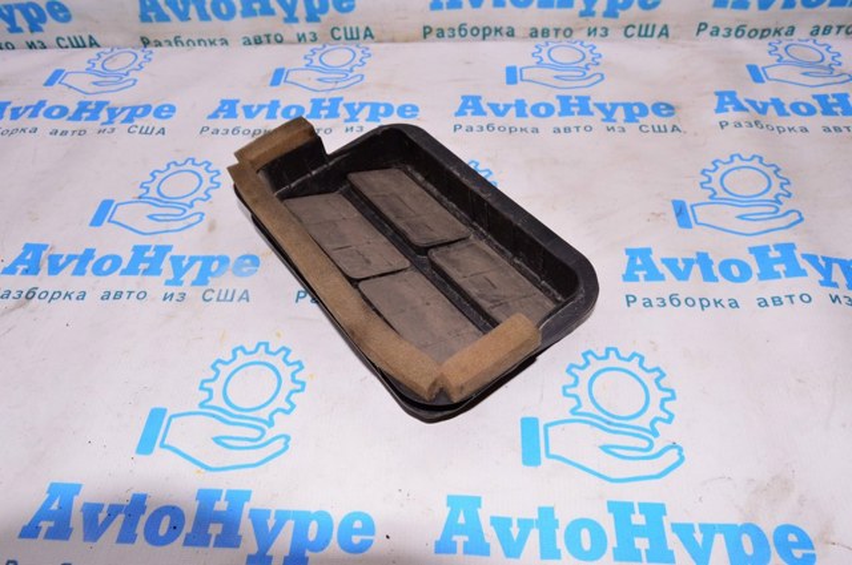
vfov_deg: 47.8
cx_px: 426
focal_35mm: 27
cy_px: 282
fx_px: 638
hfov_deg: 67.4
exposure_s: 1/200
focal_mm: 18
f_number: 8
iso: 1600
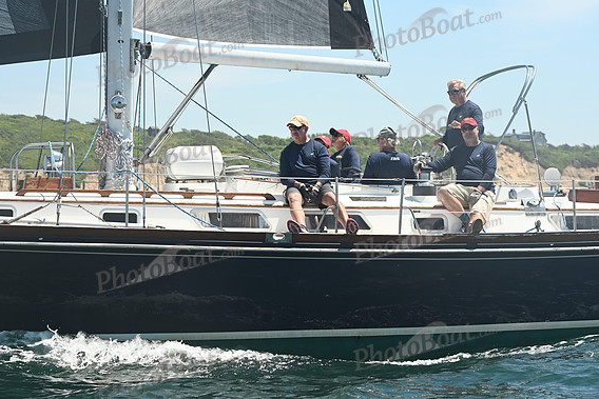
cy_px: 196
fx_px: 1564
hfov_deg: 21.7
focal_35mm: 94
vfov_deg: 14.6
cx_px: 300
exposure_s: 1/1000
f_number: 6.3
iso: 320
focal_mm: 92
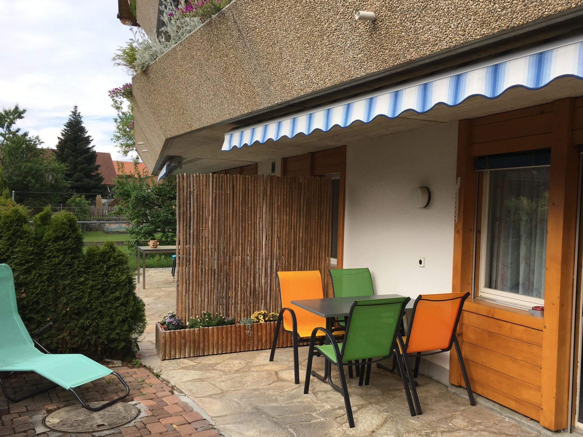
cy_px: 233
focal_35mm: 33
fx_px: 556
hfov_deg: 55.2
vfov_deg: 42.9
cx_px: 326
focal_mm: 4.15
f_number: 2.2
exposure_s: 1/680
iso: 25
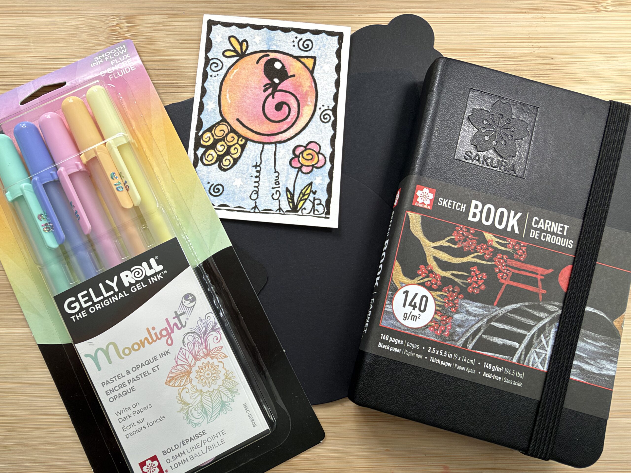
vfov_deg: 54.9
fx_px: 456
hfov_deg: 69.4
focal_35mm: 25
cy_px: 236
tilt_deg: -81.3
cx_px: 316
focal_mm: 2.22
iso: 80
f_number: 2.2
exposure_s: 1/120
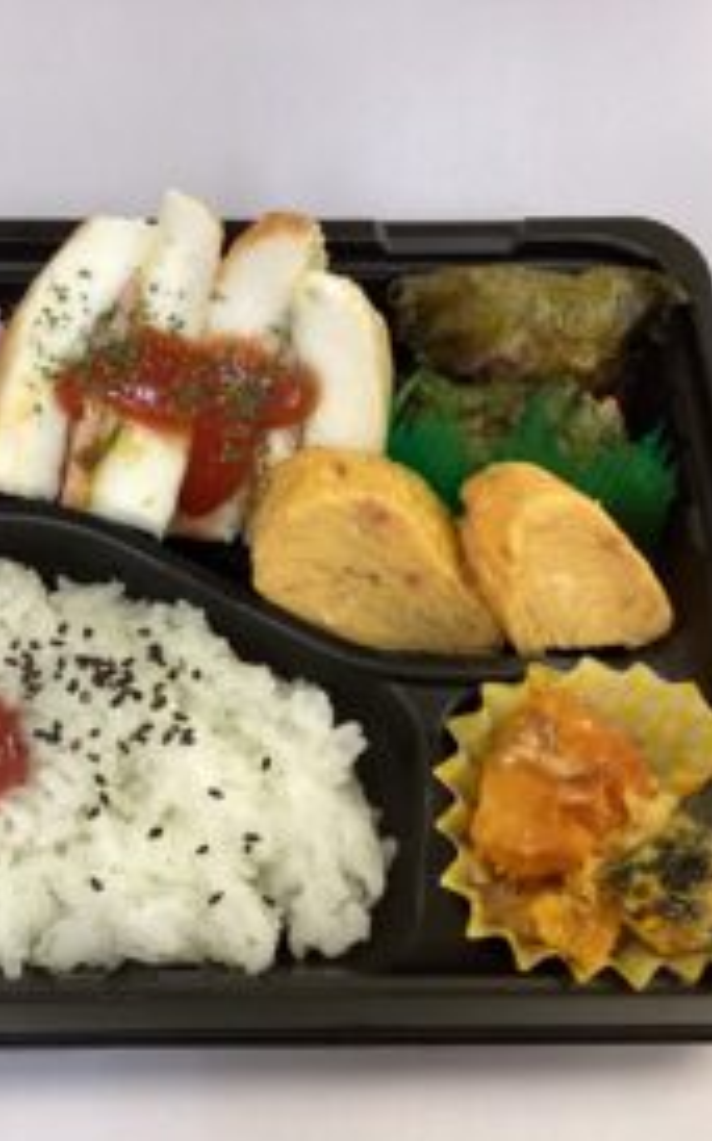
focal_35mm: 45
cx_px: 139
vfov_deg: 44.4
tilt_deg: -65.9
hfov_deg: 28.0
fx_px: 1399
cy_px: 581
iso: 160
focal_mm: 3.3
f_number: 2.4
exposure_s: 1/60
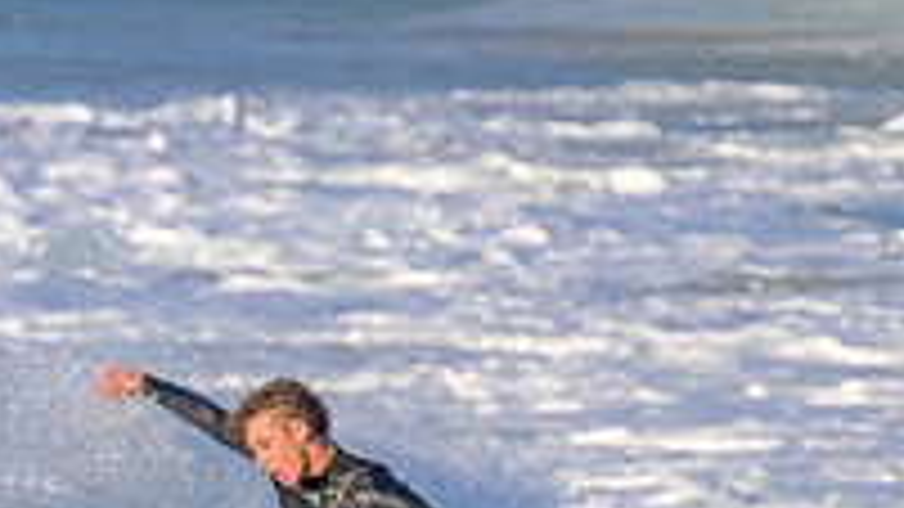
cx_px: 58
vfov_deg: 0.5
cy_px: 668
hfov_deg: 0.9
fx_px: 57977
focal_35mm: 2419
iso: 1800
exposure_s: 1/2000
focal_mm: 800
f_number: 11
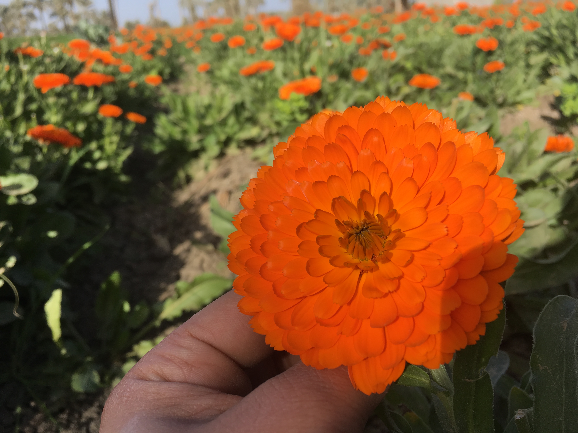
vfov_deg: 48.2
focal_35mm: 29
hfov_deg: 61.7
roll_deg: +3.0
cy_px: 216
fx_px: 484
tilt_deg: -20.3
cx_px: 289
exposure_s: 1/1012
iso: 25
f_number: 2.2
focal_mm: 4.15
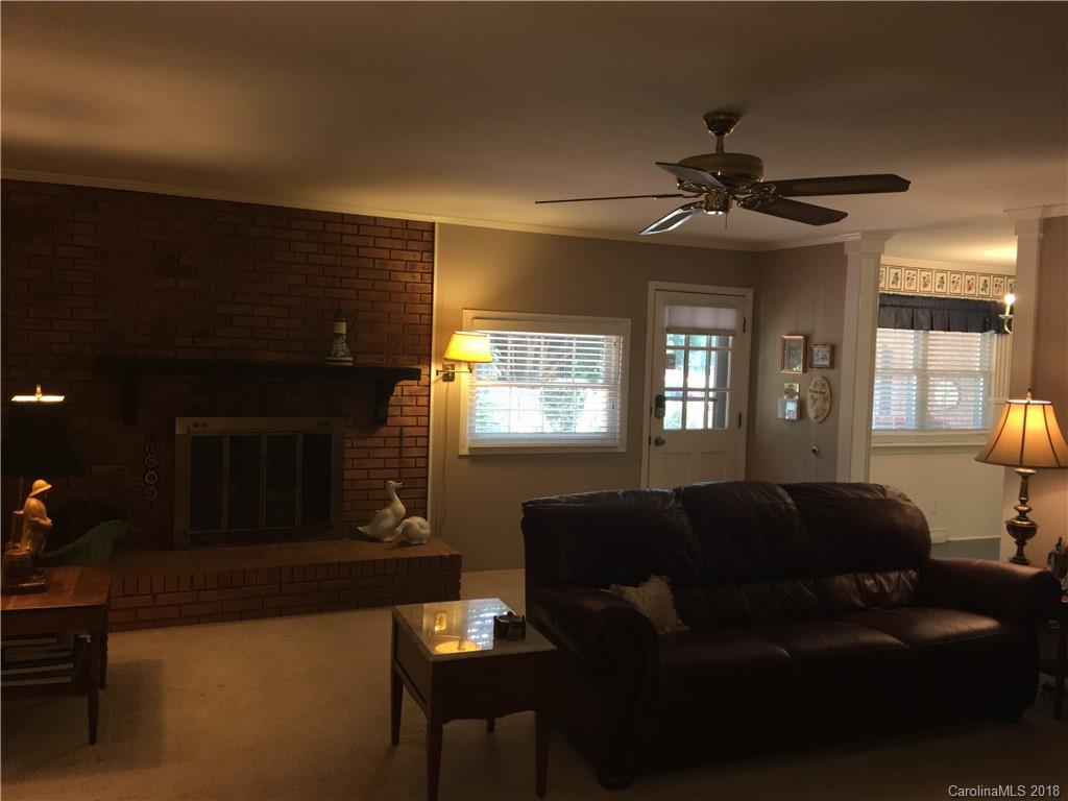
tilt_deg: -2.1
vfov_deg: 48.2
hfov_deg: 61.7
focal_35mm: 29
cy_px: 400
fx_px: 895
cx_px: 534
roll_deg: -1.9
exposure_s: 1/30
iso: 40
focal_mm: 4.15
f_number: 2.2
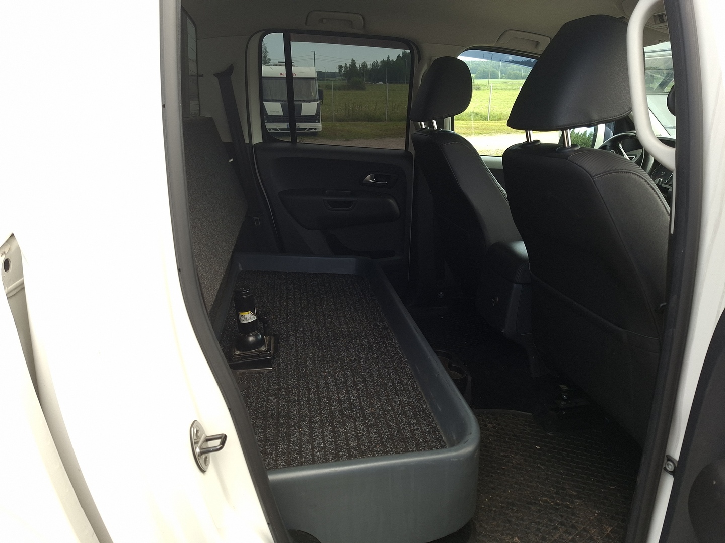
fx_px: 482
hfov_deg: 73.9
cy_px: 272
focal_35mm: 23
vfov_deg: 58.9
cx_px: 362
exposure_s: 1/156
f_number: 1.8
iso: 50
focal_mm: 5.54
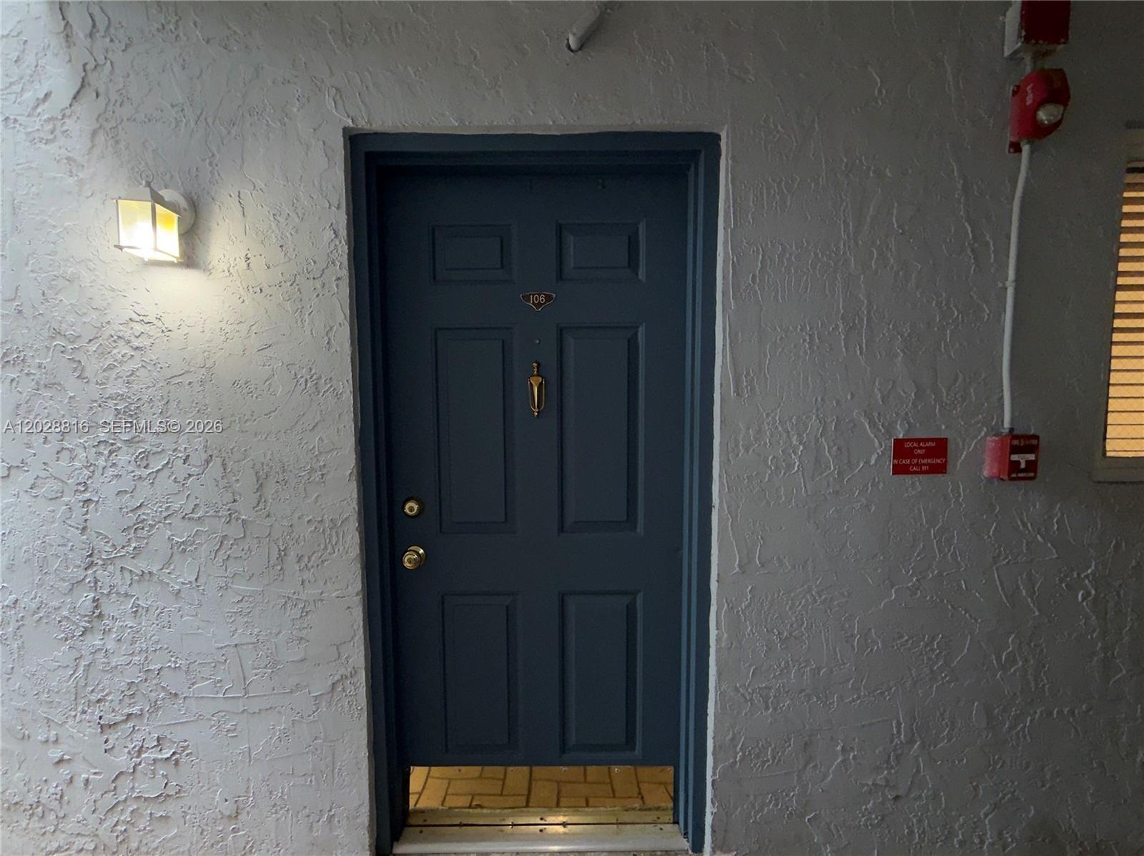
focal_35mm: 14
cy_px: 428
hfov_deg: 102.1
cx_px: 572
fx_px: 462
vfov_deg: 85.6
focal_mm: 2.22
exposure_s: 1/60
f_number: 2.2
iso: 50
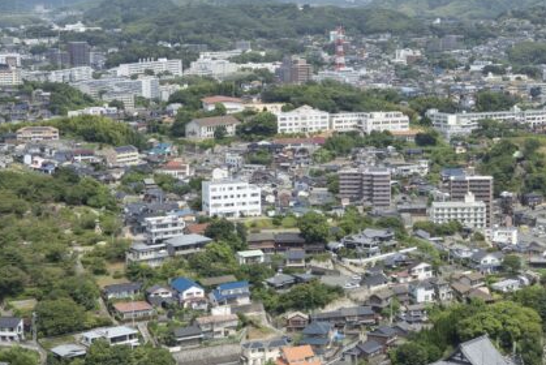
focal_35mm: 83
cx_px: 450
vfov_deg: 16.5
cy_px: 151
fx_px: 1260
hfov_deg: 24.0
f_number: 10
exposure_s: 1/125
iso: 100
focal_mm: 34
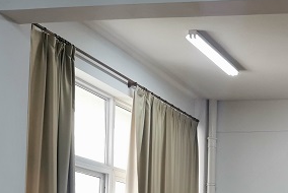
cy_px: 223
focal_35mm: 79
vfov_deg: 16.7
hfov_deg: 23.1
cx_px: 361
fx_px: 633
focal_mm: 5.56
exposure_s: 1/100
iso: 100
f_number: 1.6
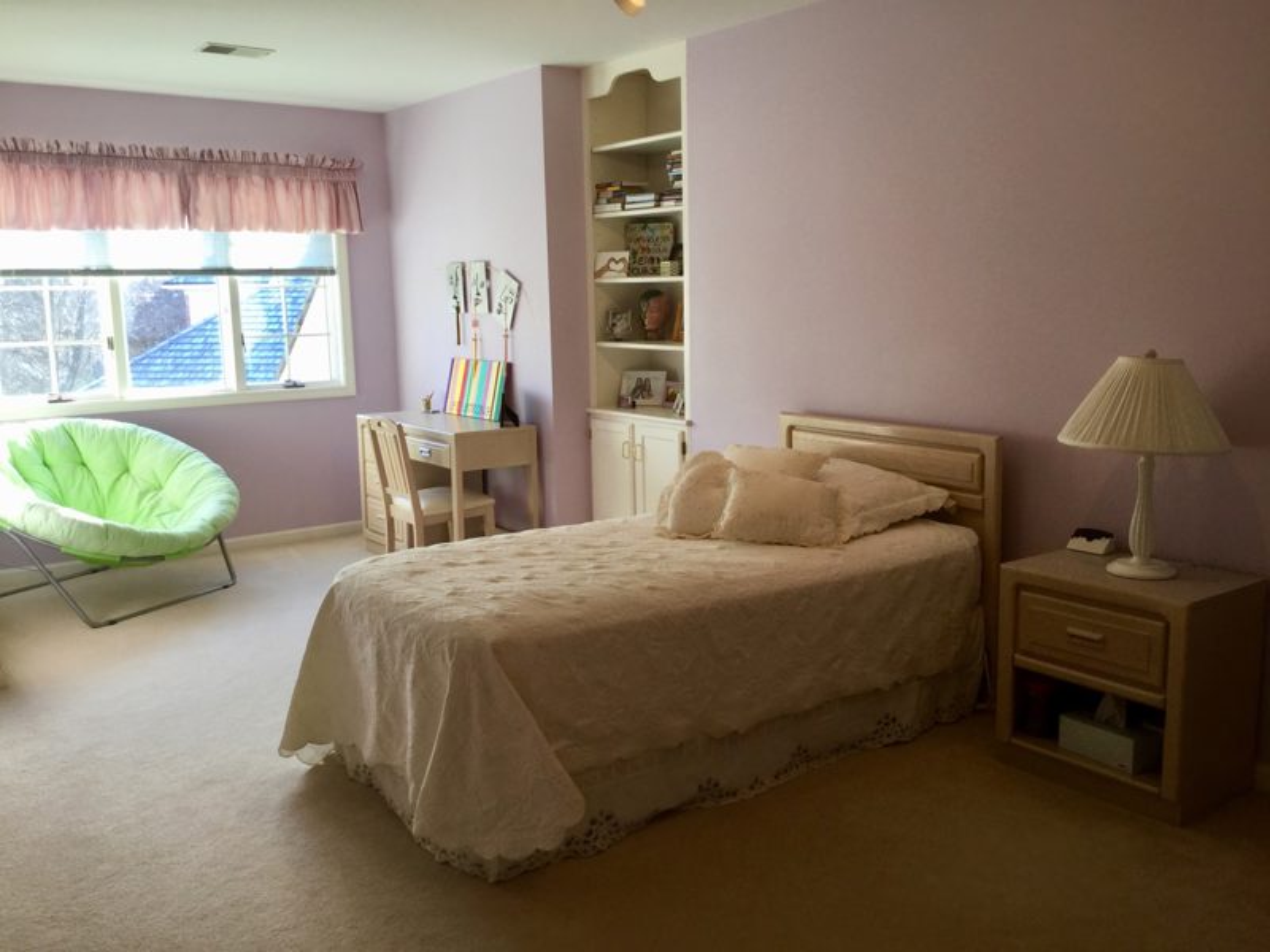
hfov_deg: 58.4
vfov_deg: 45.4
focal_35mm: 31
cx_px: 635
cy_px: 476
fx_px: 1137
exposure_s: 1/60
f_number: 2.4
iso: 32
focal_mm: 3.3
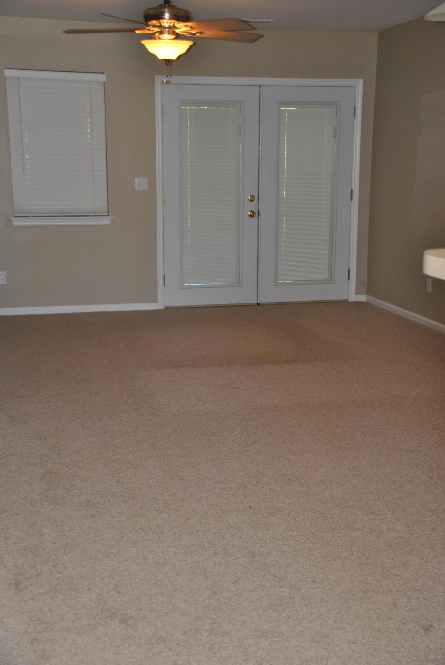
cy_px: 332
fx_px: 888
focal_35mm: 48
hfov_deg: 28.1
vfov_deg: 41.1
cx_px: 222
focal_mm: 32
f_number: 4.2
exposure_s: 1/60
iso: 200
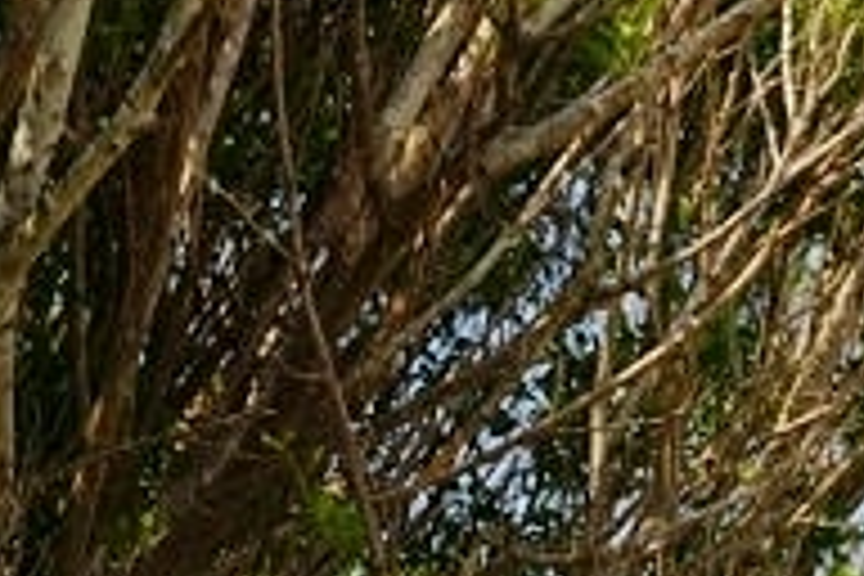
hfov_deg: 9.7
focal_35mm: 212
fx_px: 5088
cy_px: 1584
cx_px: 392
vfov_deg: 6.1
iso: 100
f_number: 7.1
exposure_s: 1/100
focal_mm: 34
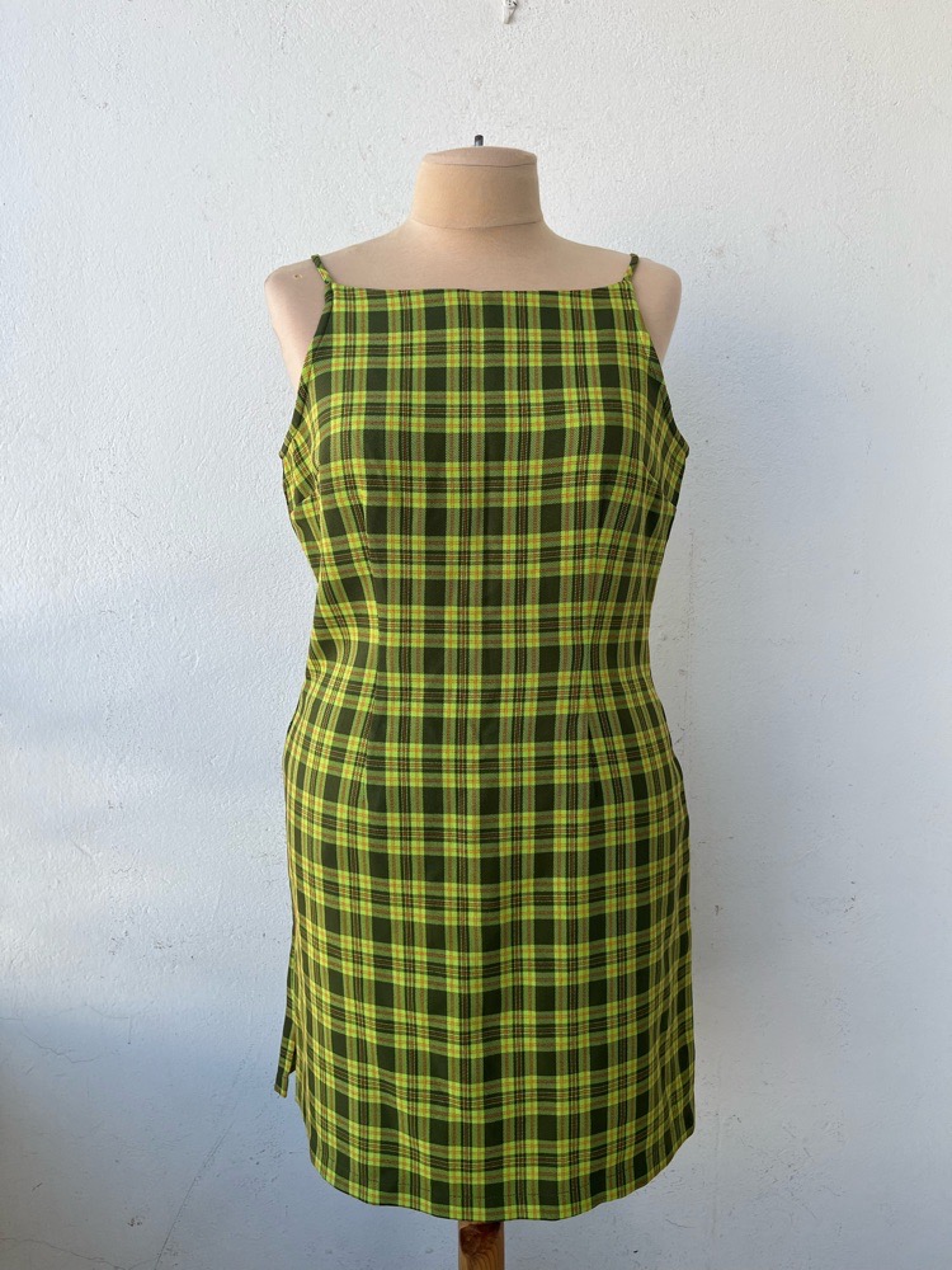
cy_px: 635
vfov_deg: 67.3
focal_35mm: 26
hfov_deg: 53.1
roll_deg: +0.8
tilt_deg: -6.7
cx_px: 476
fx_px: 953
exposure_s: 1/935
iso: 50
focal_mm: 5.1
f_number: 1.6
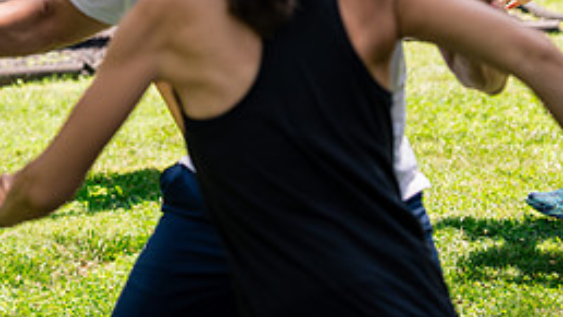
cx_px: 266
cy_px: -104
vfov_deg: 7.9
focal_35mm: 151
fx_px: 2254
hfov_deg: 14.2
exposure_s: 1/1600
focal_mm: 64
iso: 400
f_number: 2.8
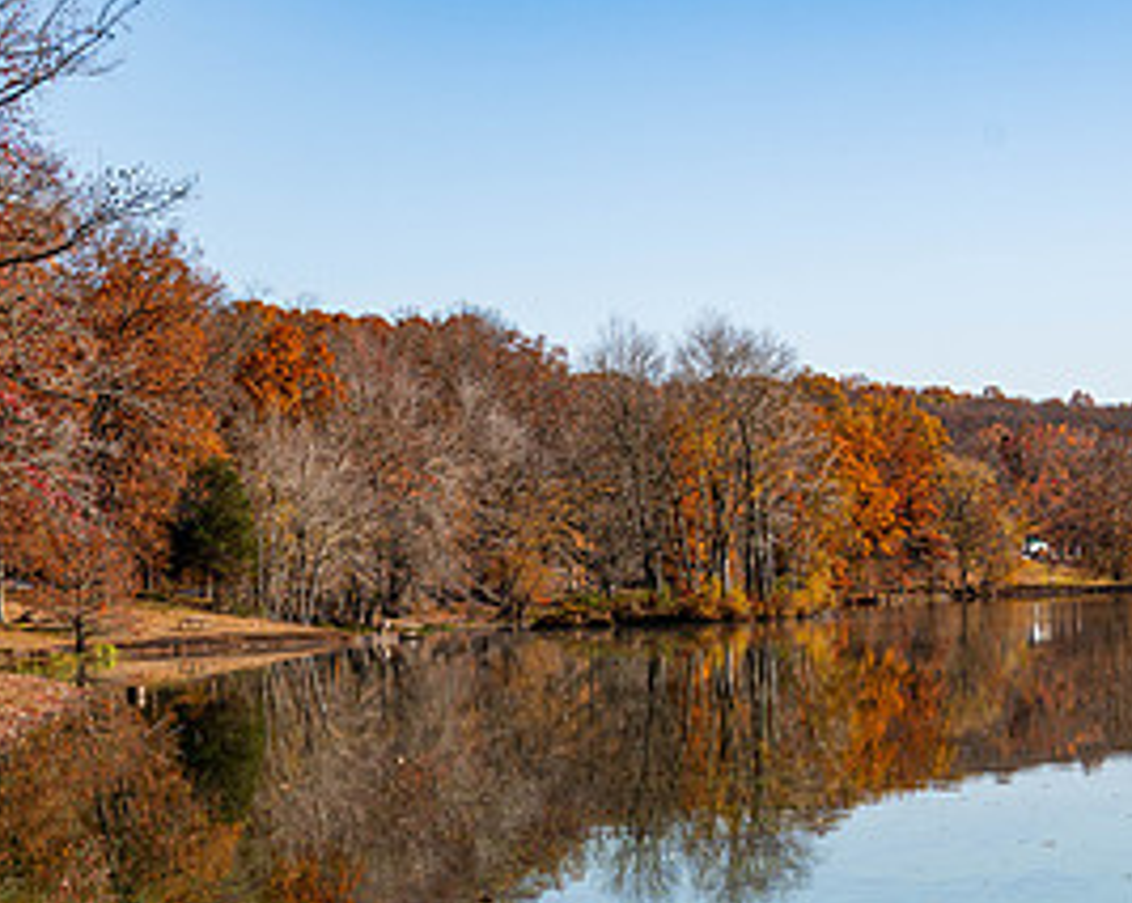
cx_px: 314
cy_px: 778
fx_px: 3280
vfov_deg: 15.5
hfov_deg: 19.5
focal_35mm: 98
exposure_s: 1/160
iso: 64
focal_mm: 48
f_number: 8
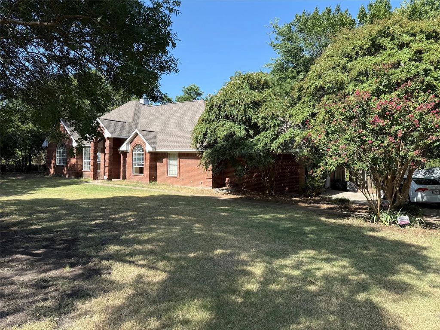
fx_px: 305
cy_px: 165
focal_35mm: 24
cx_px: 220
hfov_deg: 71.6
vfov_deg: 56.8
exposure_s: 1/1812
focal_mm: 6.76
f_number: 1.78
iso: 80
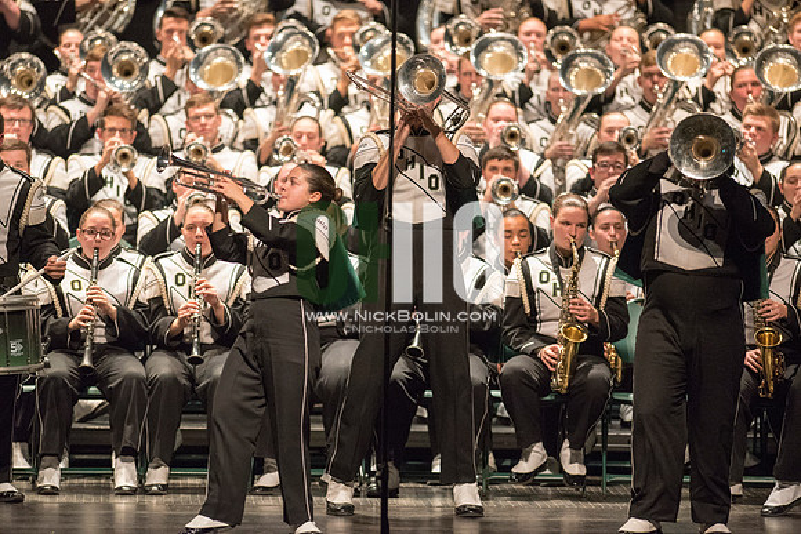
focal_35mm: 300
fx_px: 6676
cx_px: 400
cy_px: 267
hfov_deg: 6.9
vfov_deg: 4.6
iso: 4000
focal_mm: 300
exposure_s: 1/500
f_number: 2.8
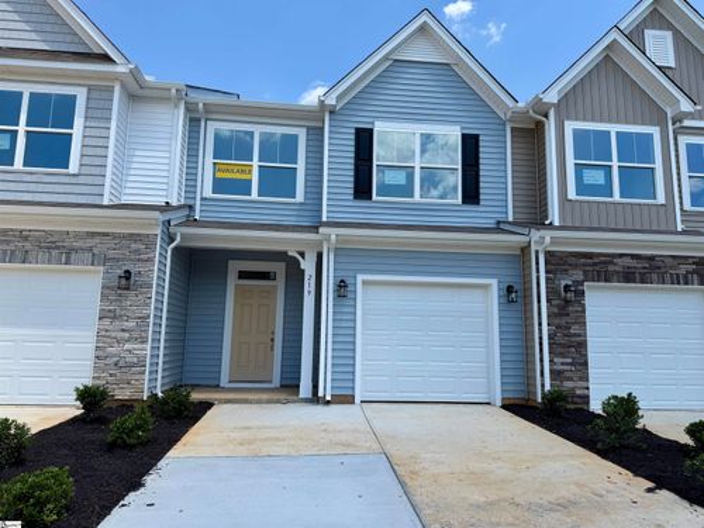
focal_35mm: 24
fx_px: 488
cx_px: 352
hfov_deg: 71.6
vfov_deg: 56.8
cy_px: 264
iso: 80
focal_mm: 6.76
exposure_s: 1/3759
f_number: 1.78
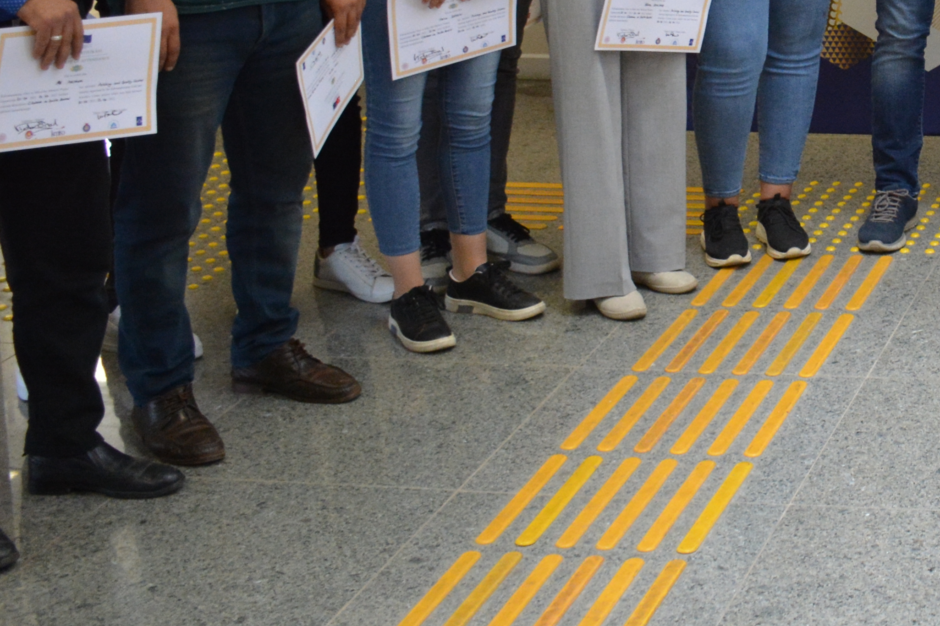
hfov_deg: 22.5
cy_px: -238
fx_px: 2062
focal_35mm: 79
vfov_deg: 16.2
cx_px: 1270
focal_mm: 18
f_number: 4
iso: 1250
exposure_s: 1/160
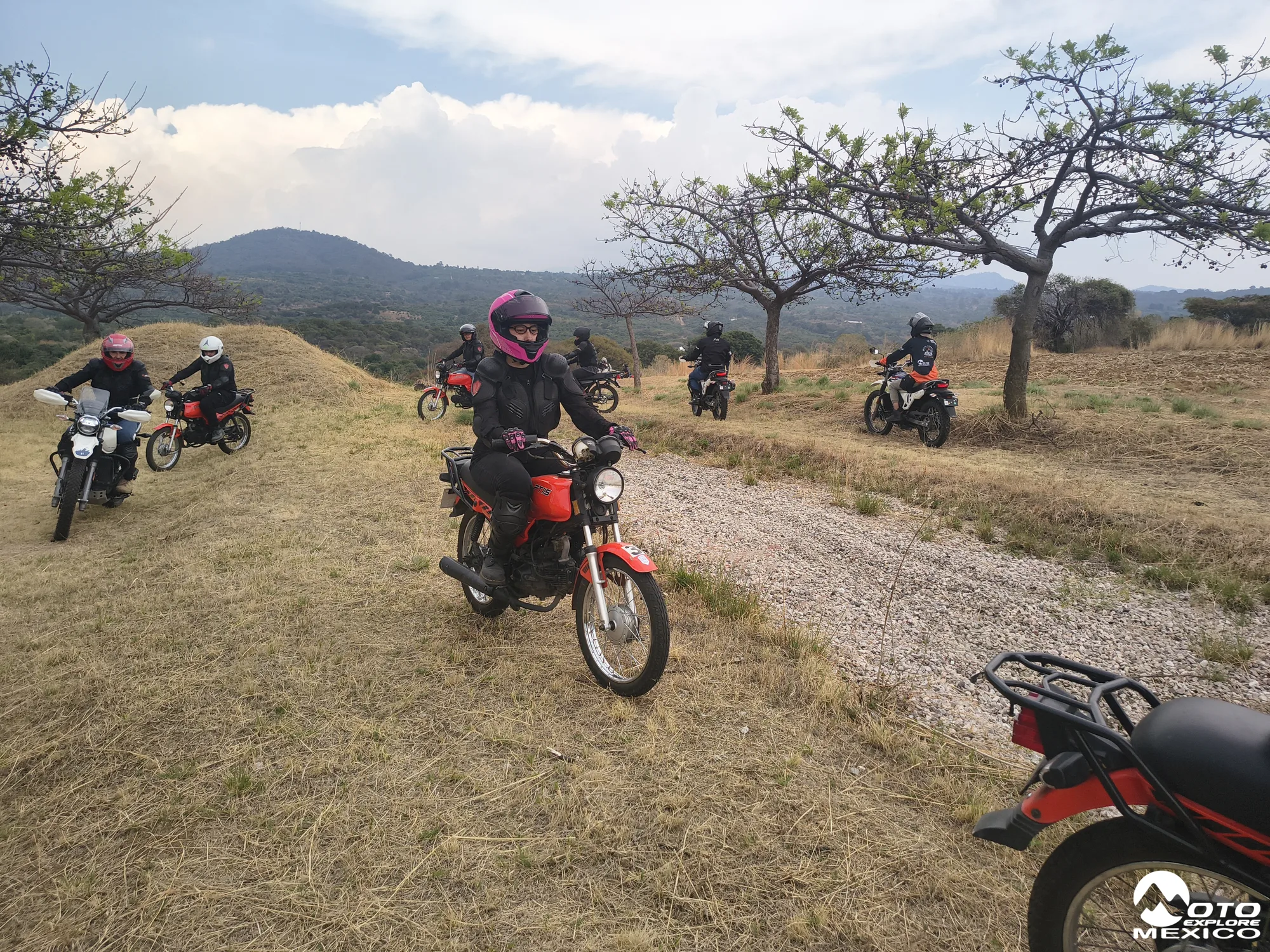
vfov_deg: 56.8
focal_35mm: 24
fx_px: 881
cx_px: 635
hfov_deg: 71.6
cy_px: 476
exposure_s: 1/866
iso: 100
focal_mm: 5.56
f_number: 1.8
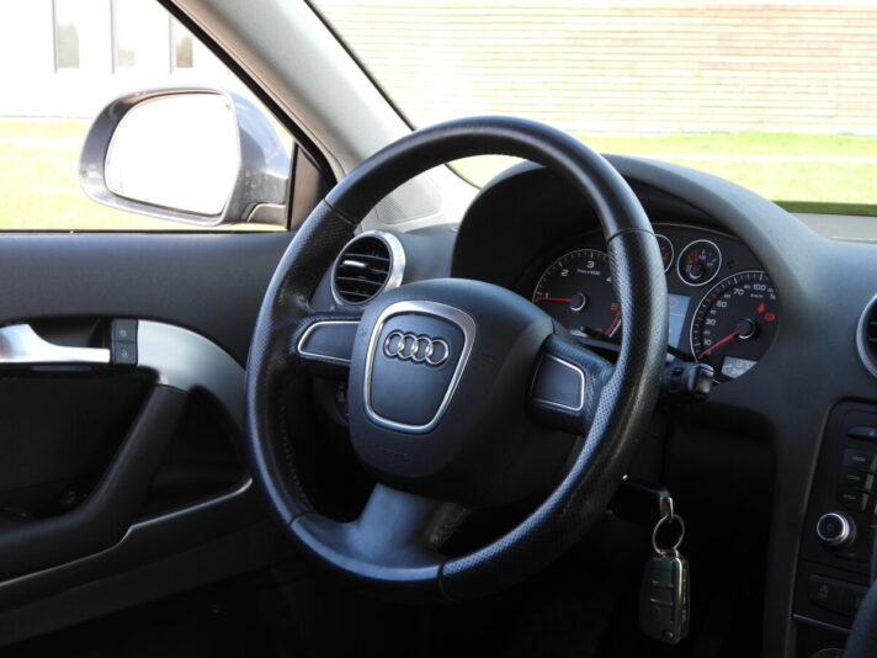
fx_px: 1267
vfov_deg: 29.1
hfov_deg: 38.2
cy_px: 329
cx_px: 438
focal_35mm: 50
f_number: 3.2
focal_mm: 9
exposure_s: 1/100
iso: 100
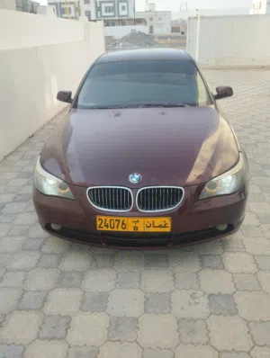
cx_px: 135
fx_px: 301
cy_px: 179
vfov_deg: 61.6
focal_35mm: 29
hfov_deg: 48.4
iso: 50
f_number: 1.8
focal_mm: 4.25
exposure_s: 1/319
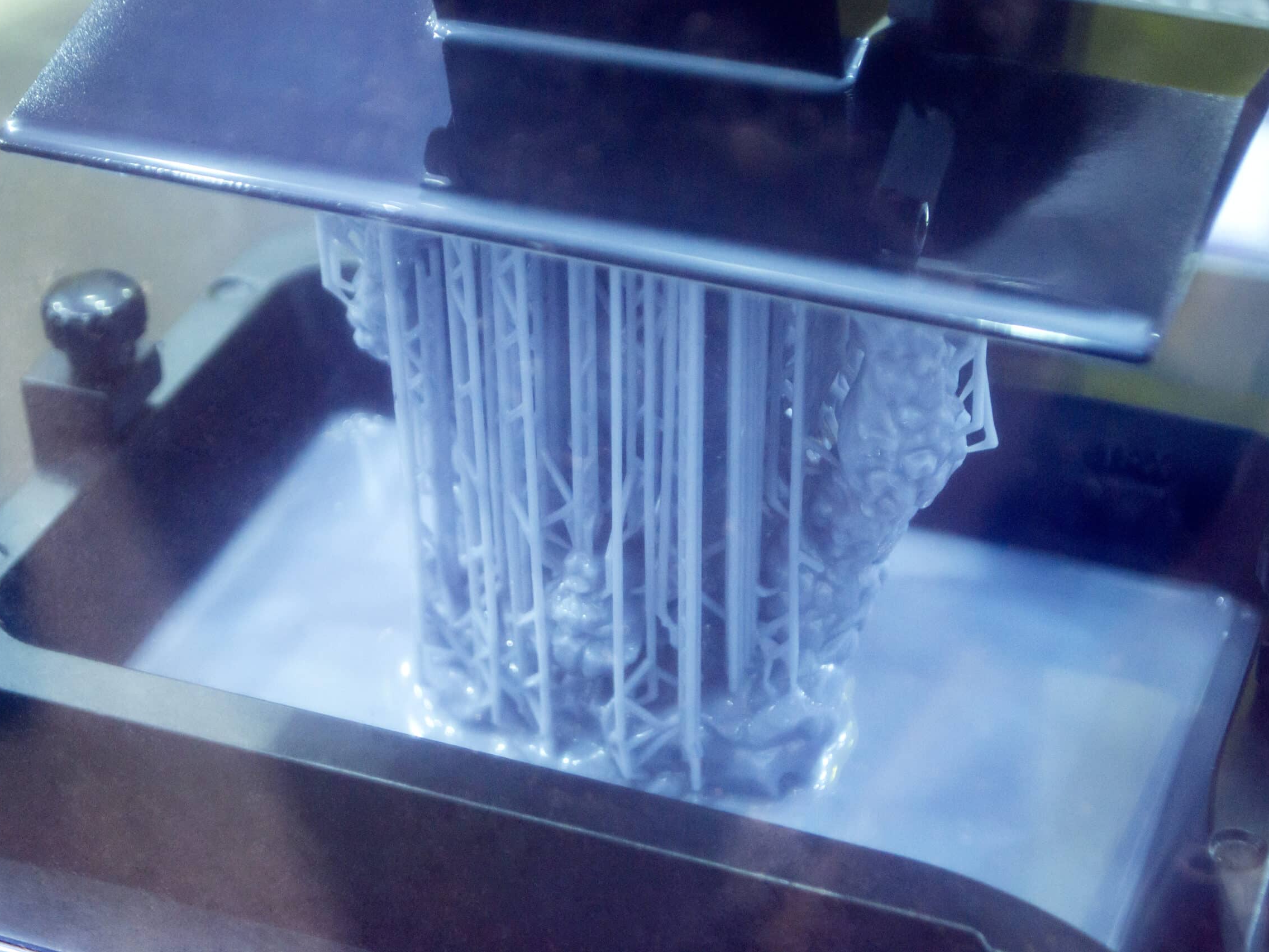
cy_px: 476
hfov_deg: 25.0
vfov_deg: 18.9
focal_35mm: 78
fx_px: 2859
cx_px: 600
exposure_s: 1/15
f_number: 5.3
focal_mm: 48
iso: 1000
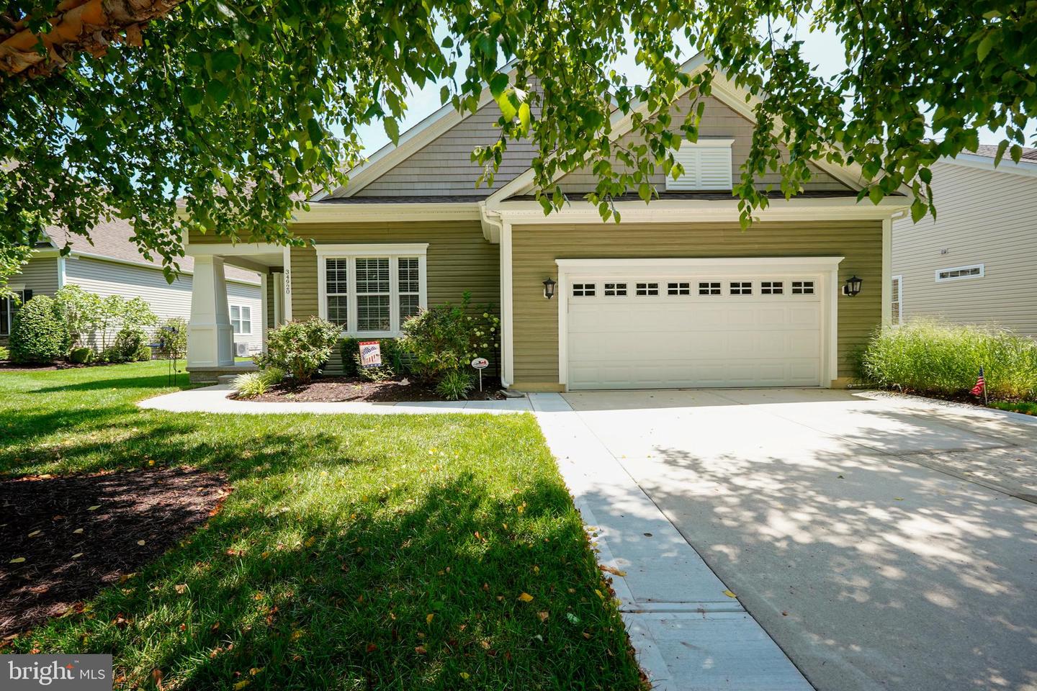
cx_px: 518
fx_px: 432
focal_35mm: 15
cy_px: 346
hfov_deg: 100.4
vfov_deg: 77.3
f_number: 5.6
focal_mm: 10
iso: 100
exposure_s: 1/100
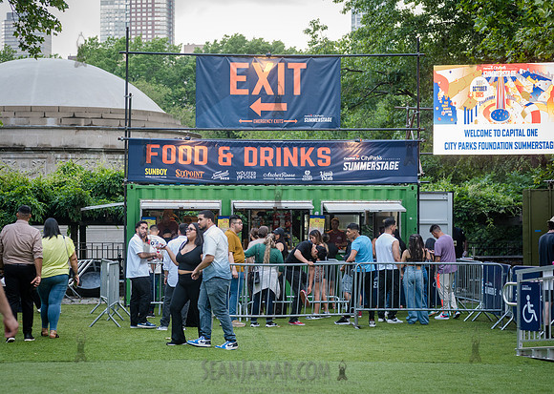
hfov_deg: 23.0
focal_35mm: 86
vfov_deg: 16.5
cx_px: 252
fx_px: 1359
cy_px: 193
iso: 1000
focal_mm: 80
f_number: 4
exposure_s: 1/250
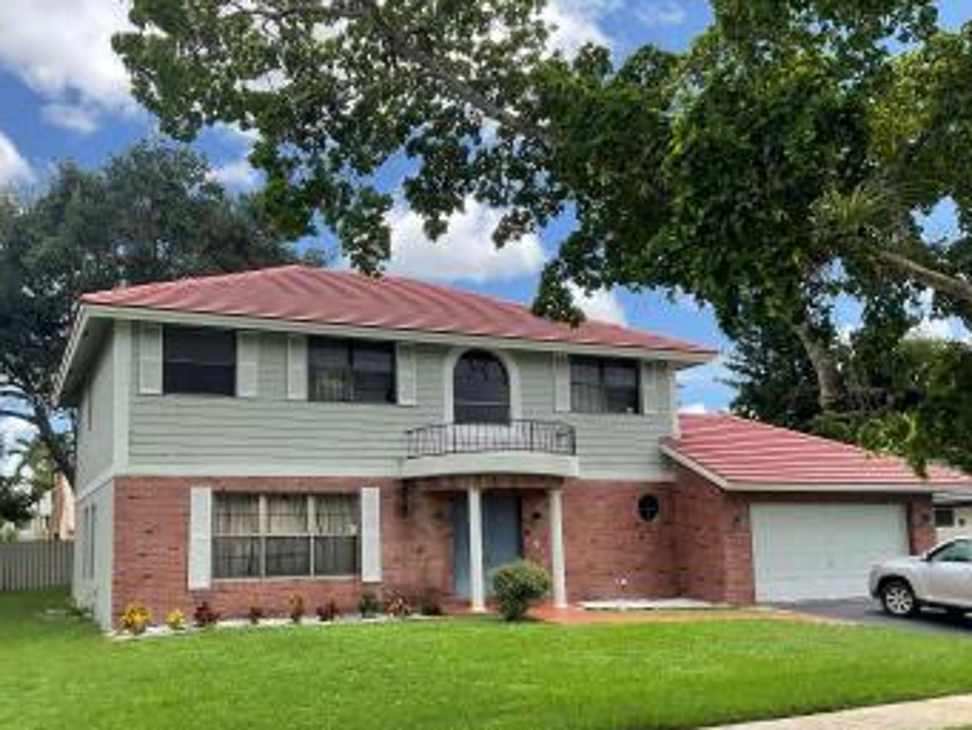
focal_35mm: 34
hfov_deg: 53.7
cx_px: 408
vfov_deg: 41.8
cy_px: 402
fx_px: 955
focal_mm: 3
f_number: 1.8
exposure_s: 1/804
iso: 16
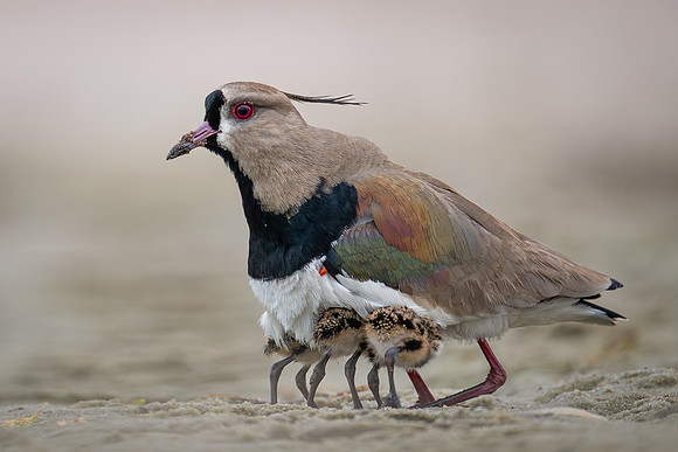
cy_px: 44
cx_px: 89
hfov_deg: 1.8
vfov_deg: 1.2
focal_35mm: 1149
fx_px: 21649
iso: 800
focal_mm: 400
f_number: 4.5
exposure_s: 1/500
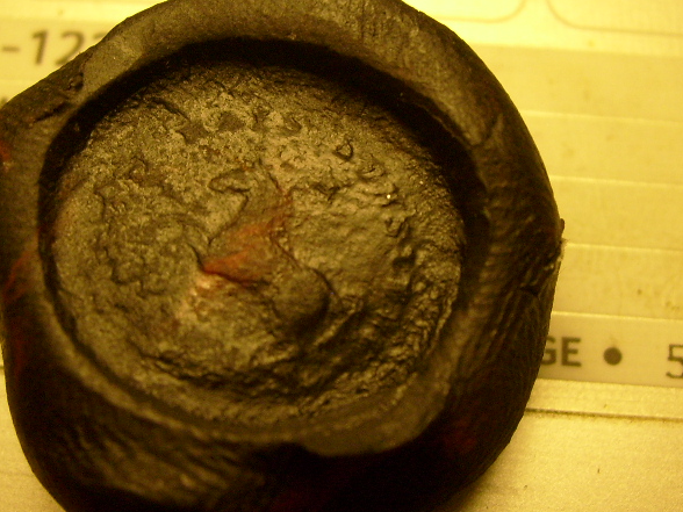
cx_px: 333
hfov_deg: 31.7
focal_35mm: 61
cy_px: 222
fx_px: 1204
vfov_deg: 24.0
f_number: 7.1
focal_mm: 5.8
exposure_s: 1/90
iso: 80
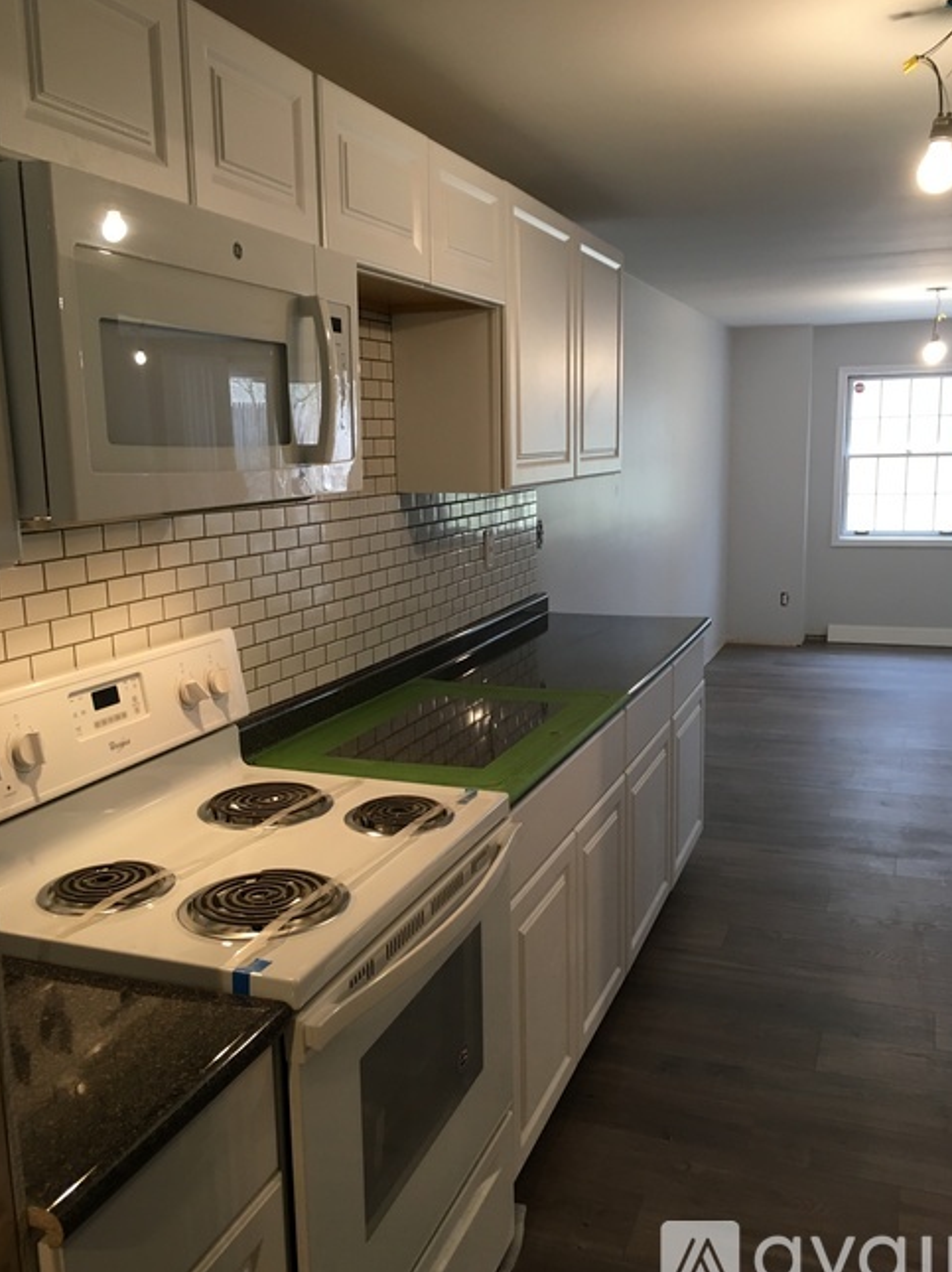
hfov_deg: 46.8
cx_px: 487
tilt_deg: -9.2
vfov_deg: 60.0
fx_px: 1101
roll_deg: +1.2
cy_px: 642
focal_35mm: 30
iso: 80
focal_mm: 4.15
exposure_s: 1/30
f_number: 2.2
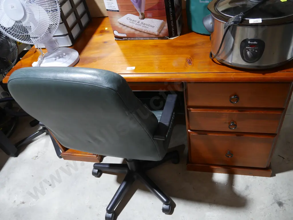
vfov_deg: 49.8
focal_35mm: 28
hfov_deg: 63.4
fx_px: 237
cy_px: 110
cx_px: 146
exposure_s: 1/60
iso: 500
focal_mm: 14
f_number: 3.5
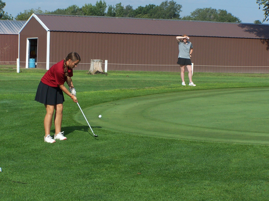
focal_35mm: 94
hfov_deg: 20.9
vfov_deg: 15.7
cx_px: 134
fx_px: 730
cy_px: 100
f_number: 4.5
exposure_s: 1/500
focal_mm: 15.6
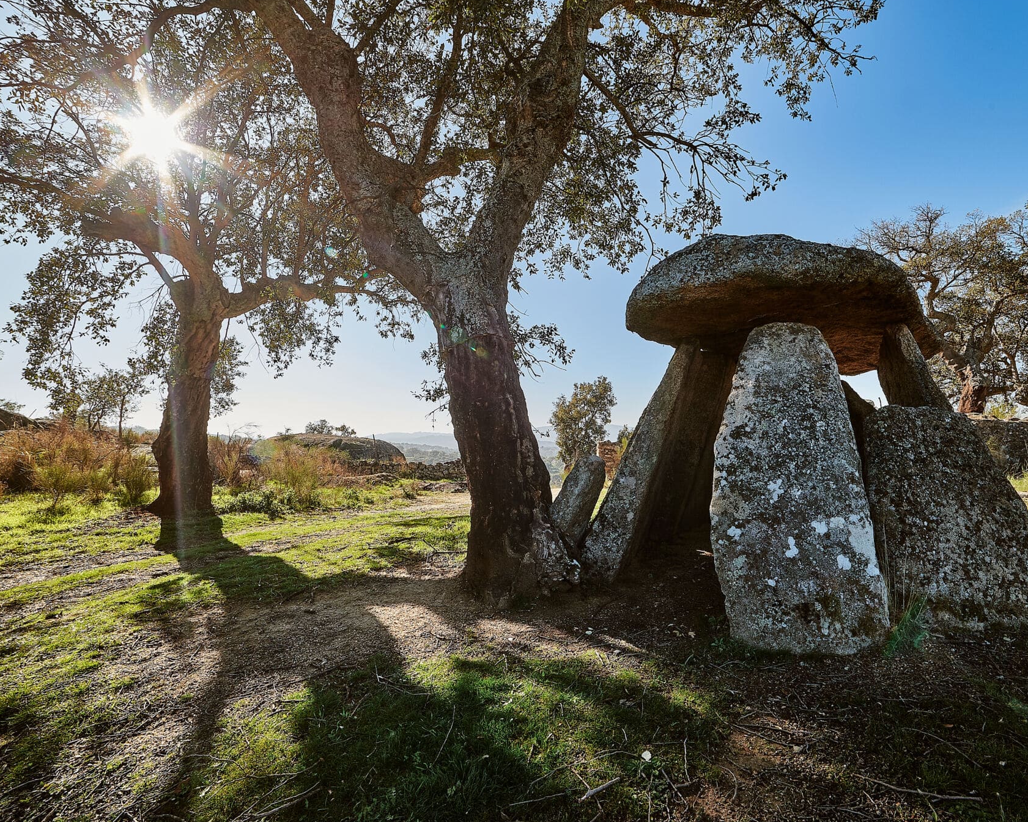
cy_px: 407
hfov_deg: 92.7
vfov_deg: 80.4
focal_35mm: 16
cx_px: 572
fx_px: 487
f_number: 16
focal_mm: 14
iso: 200
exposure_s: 1/100
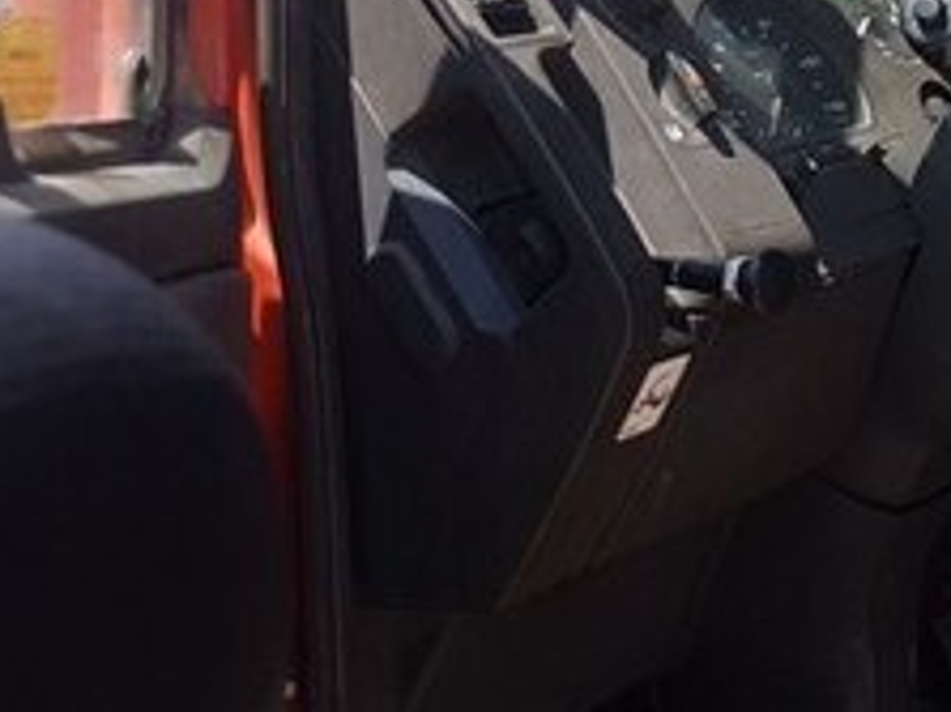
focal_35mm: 77
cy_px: 104
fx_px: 2114
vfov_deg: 18.9
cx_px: 1382
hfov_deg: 21.7
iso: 40
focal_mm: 4.2
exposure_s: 1/684
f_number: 1.7
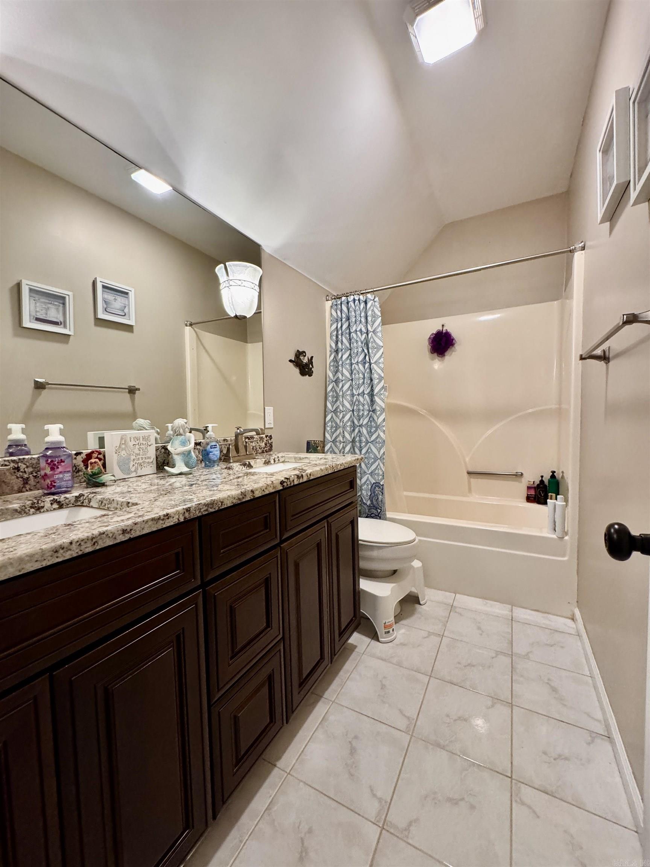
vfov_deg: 102.1
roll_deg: +1.8
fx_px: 351
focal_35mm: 14
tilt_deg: -2.8
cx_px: 325
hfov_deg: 85.7
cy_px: 434
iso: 320
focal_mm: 2.22
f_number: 2.2
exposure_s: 1/60
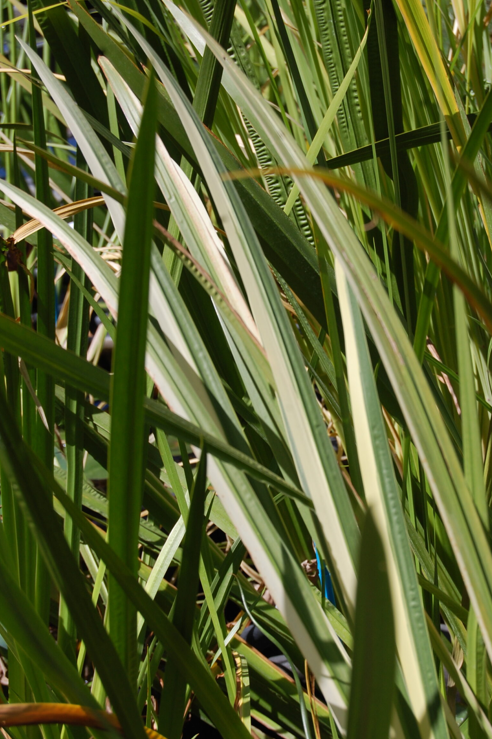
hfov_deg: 14.9
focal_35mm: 92
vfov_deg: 22.3
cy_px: 392
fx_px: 1880
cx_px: 265
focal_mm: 55
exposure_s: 1/400
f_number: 10
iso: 200
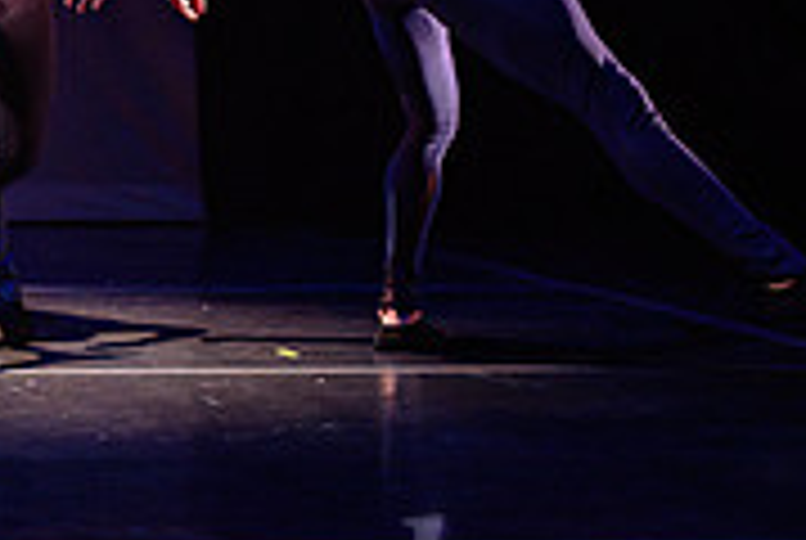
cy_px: 237
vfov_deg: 13.6
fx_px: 2265
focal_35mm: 101
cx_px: -155
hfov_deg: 19.1
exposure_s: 1/400
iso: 1000
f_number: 1.4
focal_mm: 24
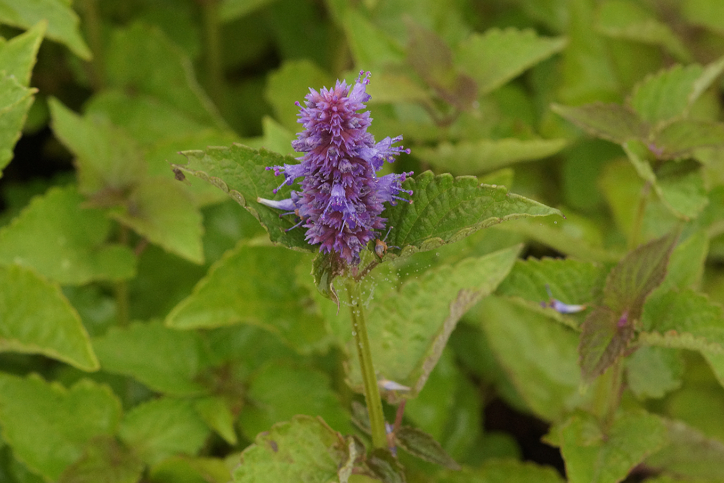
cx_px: 362
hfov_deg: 13.7
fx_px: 3016
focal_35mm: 150
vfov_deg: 9.1
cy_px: 242
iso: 800
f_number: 8
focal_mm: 100
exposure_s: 1/160
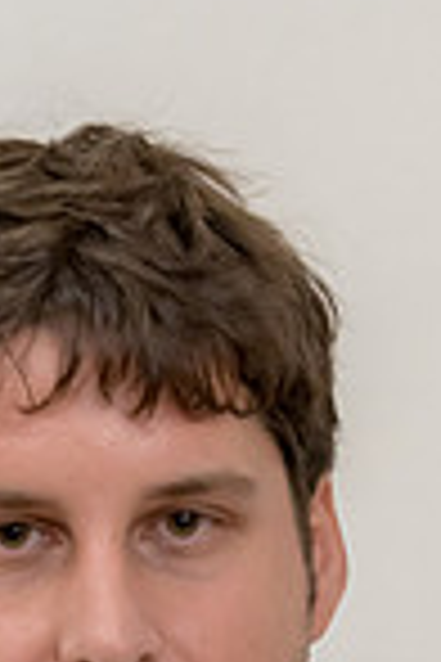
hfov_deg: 2.5
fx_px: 10105
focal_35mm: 550
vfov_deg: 3.7
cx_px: 94
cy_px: 955
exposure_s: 1/80
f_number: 4
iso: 5000
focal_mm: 180
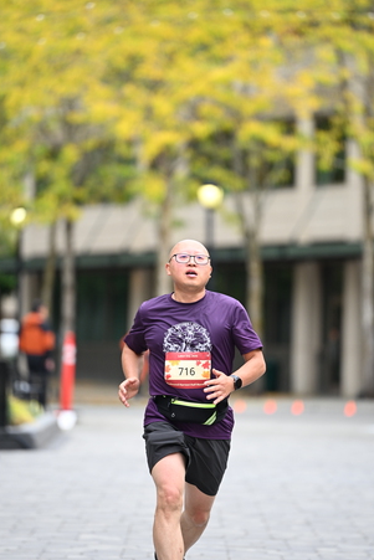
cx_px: 182
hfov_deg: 5.6
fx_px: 3799
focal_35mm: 244
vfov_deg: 8.4
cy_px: 276
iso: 640
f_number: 2.8
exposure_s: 1/1600
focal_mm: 200
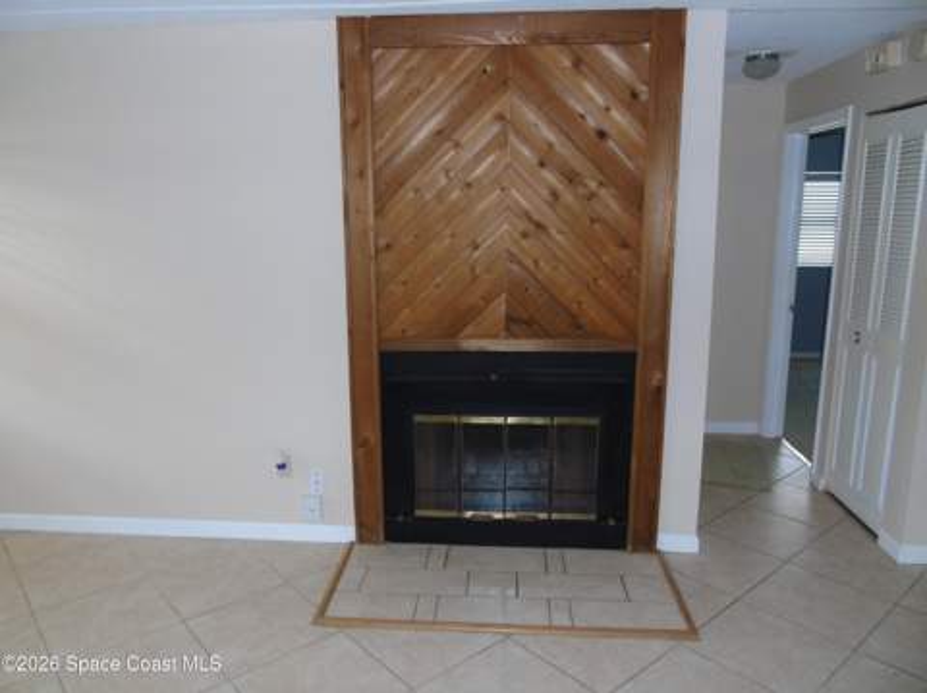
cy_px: 346
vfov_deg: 54.8
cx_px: 464
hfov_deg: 69.4
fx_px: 669
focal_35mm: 25
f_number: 3.4
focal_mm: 4.4
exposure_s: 1/30
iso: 200
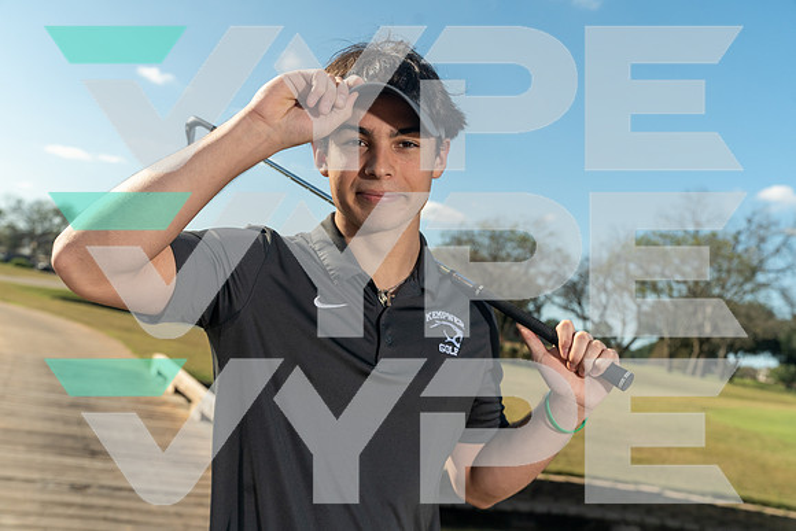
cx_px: 398
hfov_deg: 47.4
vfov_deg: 32.6
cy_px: 266
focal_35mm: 41
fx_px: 907
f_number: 5.6
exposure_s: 1/200
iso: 500
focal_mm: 41
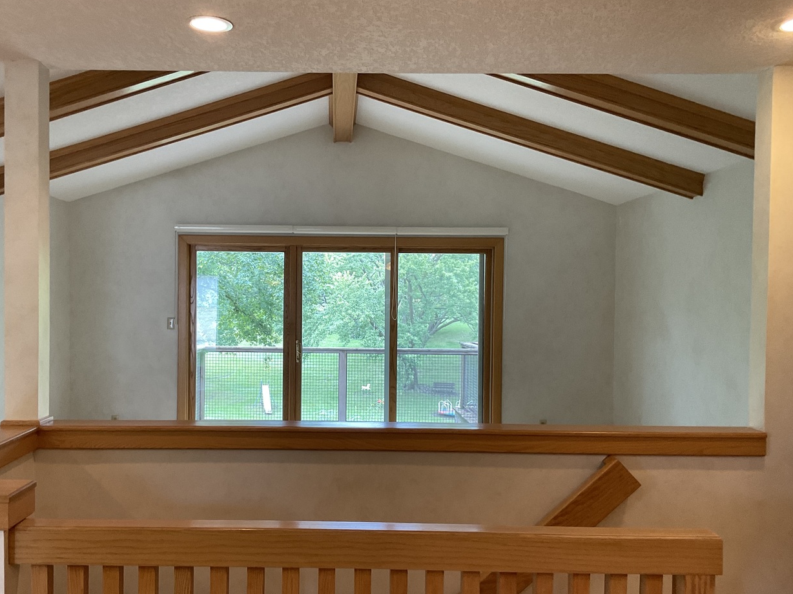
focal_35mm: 34
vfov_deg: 41.8
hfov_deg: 53.7
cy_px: 319
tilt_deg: -0.5
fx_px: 779
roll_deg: -1.3
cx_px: 333
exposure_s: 1/60
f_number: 1.8
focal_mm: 3
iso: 80
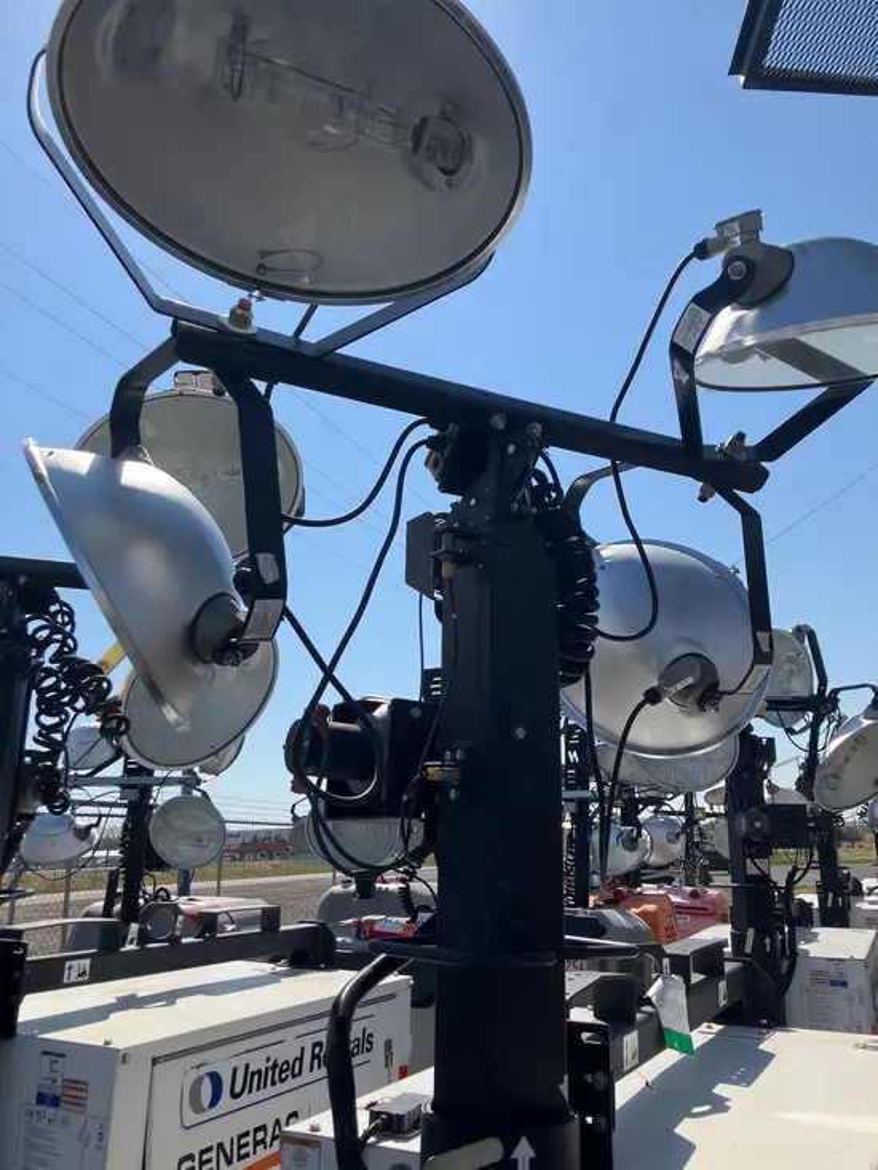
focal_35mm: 28
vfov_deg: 63.4
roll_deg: +2.8
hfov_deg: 49.8
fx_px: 947
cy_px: 585
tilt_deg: +17.8
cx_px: 439
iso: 32
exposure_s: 1/2703
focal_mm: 3.99
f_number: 1.8
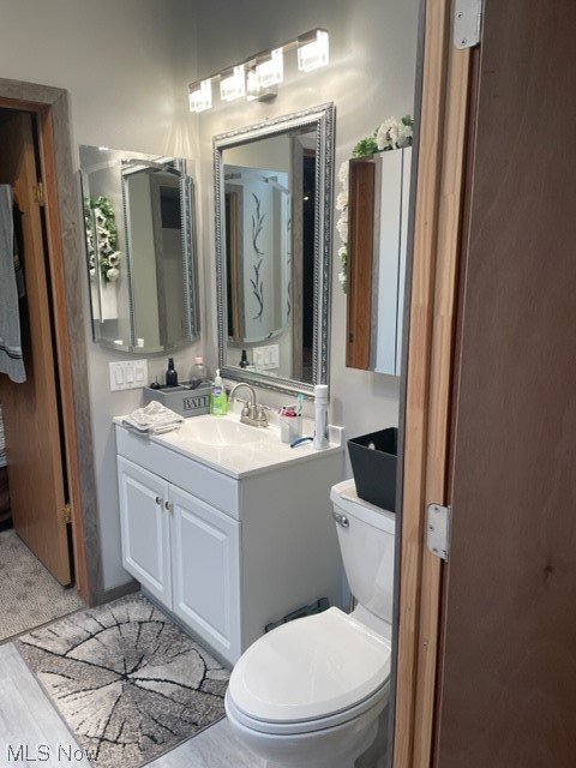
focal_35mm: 26
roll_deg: +0.5
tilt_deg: -12.2
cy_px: 384
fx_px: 577
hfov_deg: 53.1
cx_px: 288
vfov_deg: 67.3
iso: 100
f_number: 1.6
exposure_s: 1/120
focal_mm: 4.2
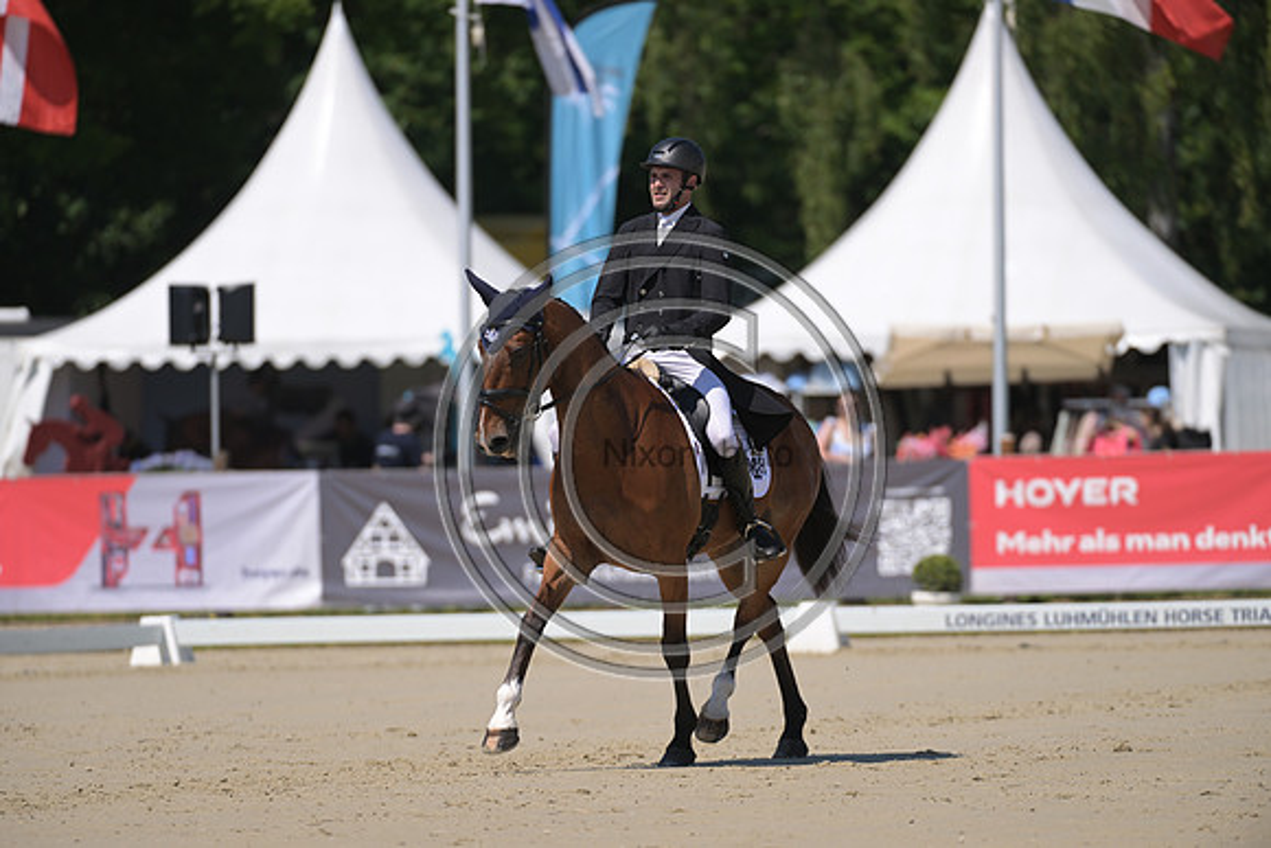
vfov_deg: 3.4
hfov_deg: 5.2
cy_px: 424
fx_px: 14125
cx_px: 636
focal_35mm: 400
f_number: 5
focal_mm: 400
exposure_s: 1/1250
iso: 180
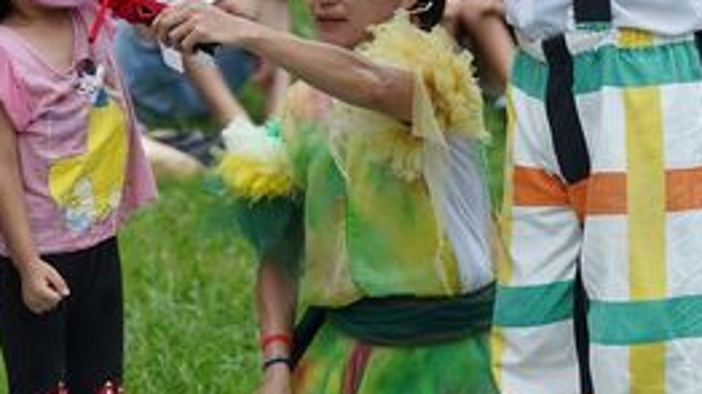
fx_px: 4018
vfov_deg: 5.6
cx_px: 94
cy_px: 24
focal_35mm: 216
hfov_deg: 9.9
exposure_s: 1/1250
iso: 2000
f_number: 2.5
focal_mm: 75
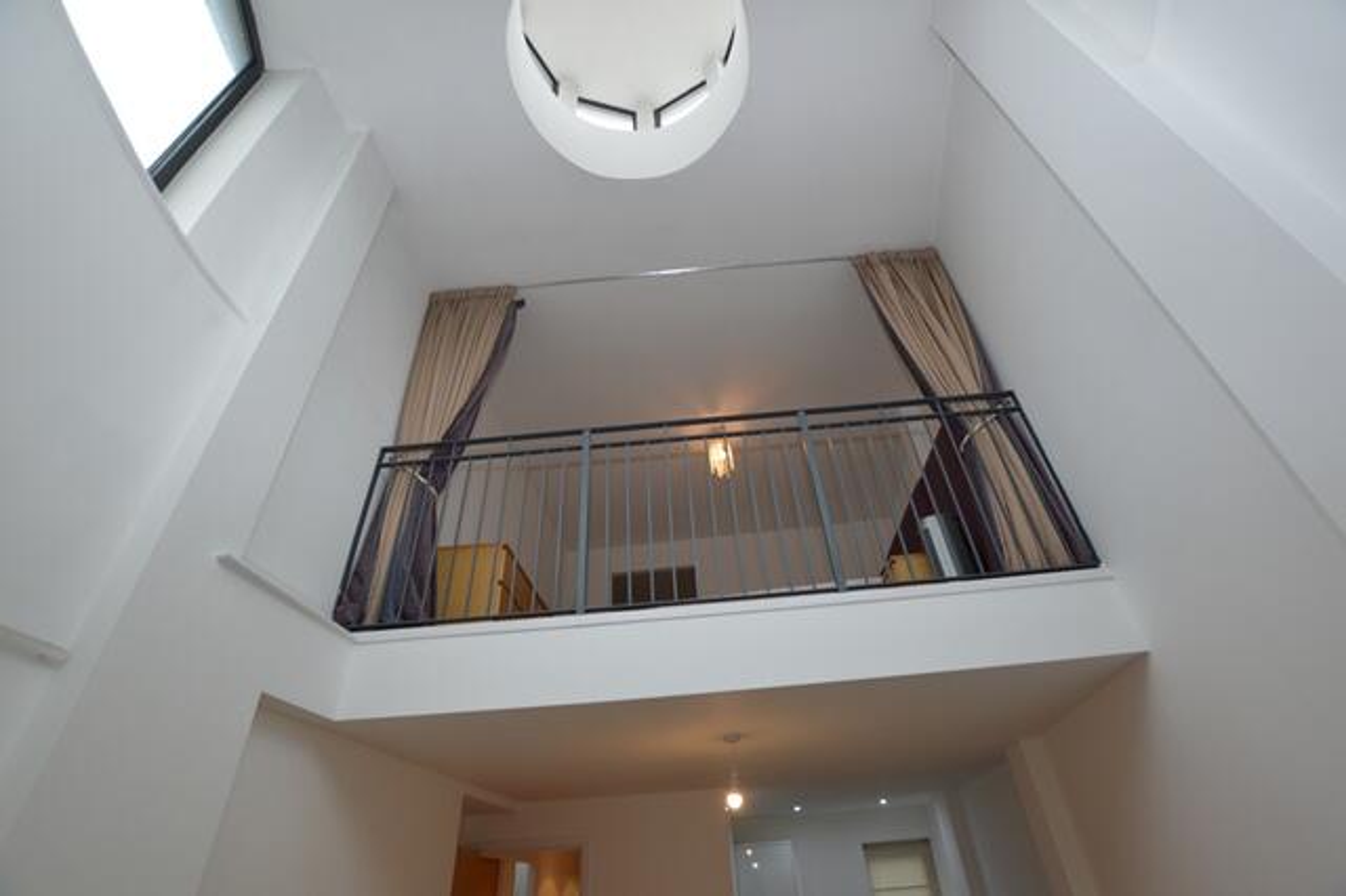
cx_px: 673
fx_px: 561
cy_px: 448
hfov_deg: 100.4
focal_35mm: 15
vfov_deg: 77.3
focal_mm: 10
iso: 400
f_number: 5
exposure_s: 1/100
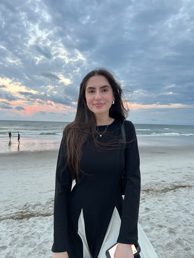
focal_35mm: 26
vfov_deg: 67.3
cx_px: 97
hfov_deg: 53.1
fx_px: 194
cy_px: 129
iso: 125
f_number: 1.5
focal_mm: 5.7
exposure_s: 1/121
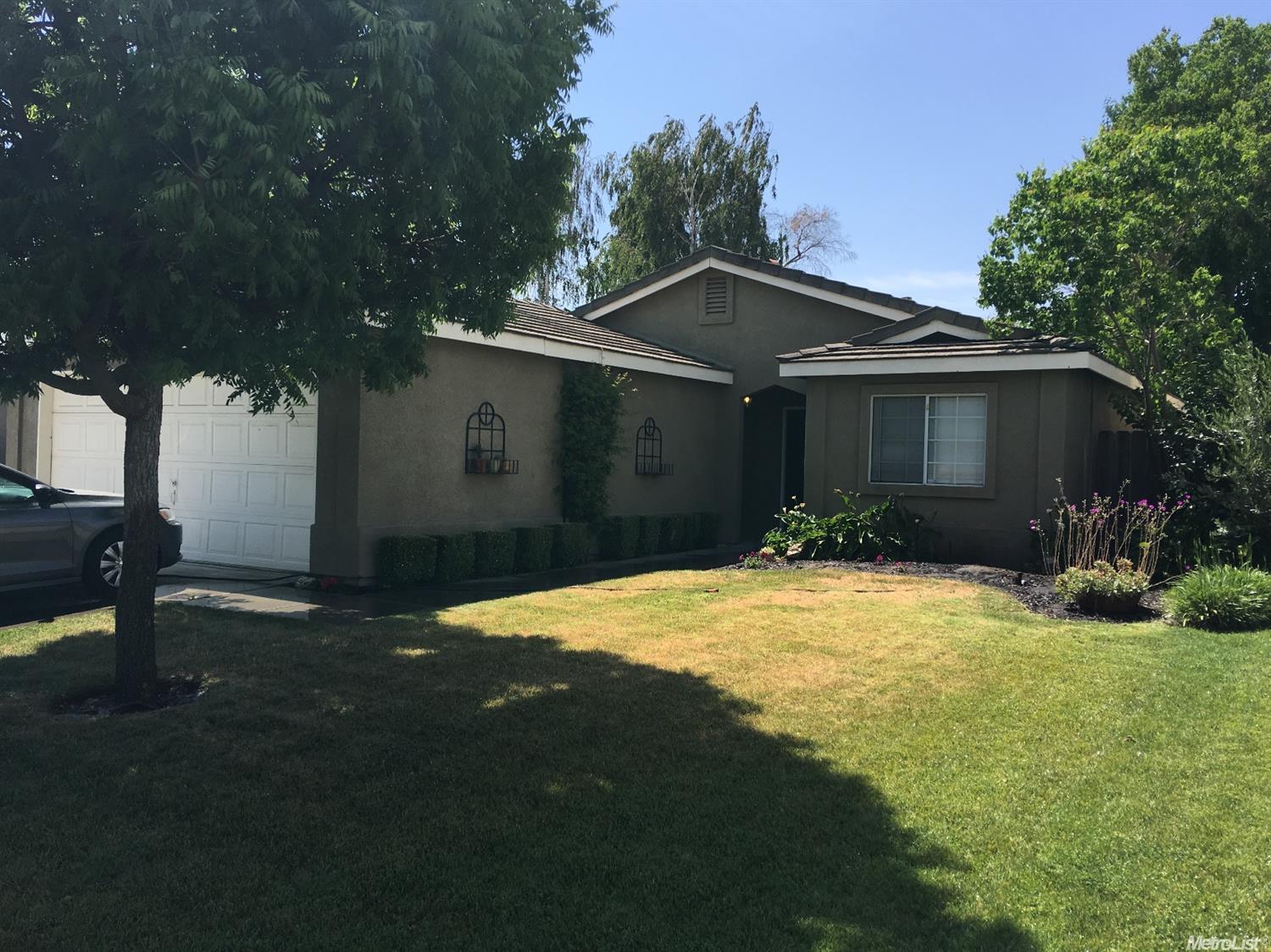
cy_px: 476
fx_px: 1064
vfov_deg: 48.2
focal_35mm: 29
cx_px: 636
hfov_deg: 61.7
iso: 25
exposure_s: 1/1083
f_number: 2.2
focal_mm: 4.15
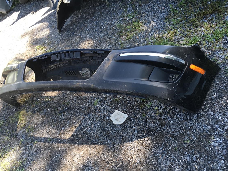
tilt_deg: -45.2
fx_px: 217
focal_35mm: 33
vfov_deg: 43.0
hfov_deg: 55.3
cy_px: 83
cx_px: 115
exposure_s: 1/120
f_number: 2.2
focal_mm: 4.15
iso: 25
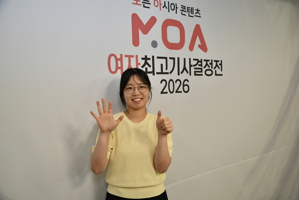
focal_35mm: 31
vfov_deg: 42.3
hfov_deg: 60.3
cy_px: 100
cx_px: 150
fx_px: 258
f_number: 4
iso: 320
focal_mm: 31
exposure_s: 1/125
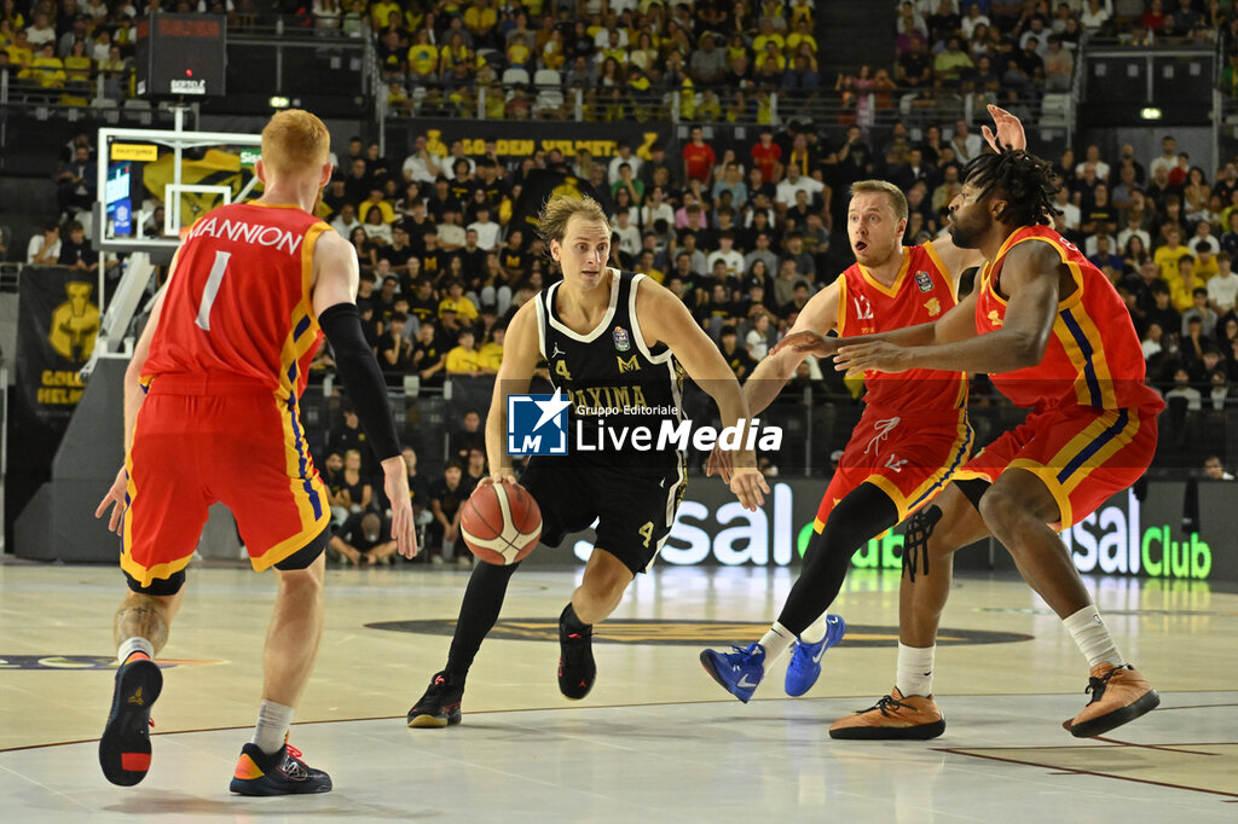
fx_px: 2681
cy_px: 412
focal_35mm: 78
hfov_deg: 26.0
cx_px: 619
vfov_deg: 17.5
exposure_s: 1/1000
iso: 5000
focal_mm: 78
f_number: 4.5
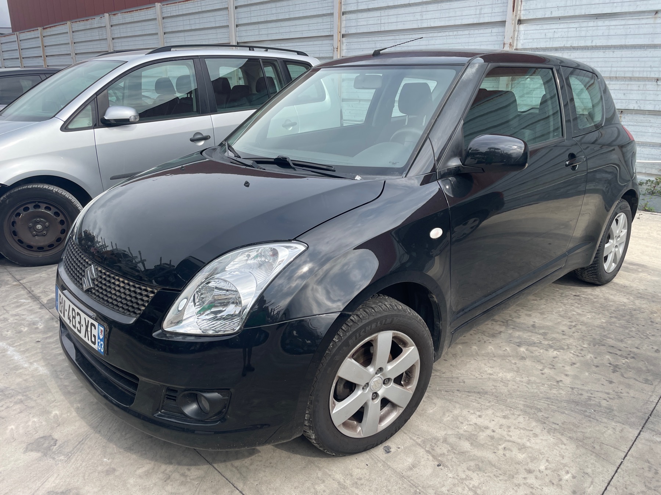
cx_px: 330
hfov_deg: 67.3
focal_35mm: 26
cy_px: 248
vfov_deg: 53.1
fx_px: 496
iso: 32
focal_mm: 4.2
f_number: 1.6
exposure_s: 1/1667
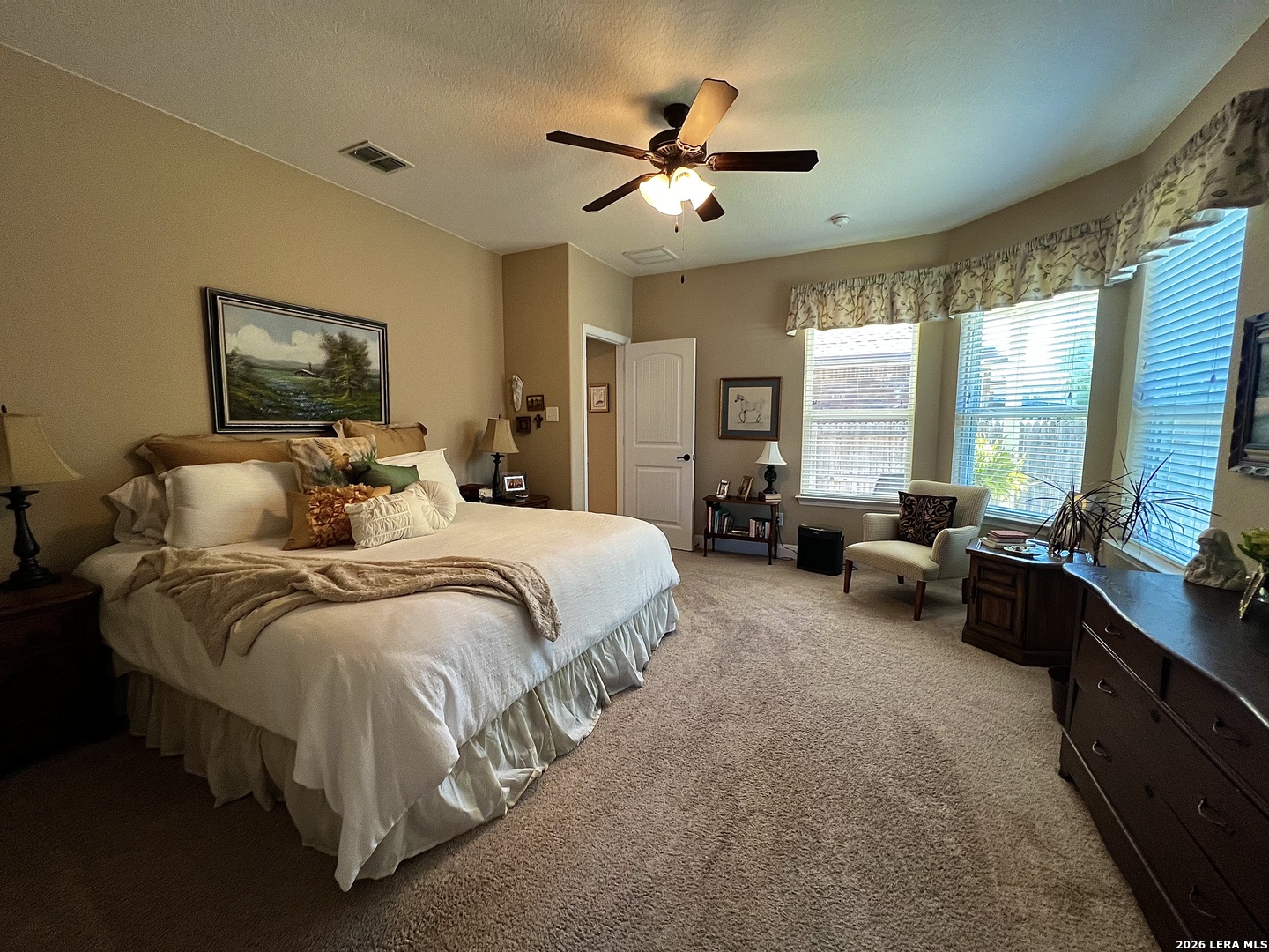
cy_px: 476
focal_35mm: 13
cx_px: 634
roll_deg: -0.1
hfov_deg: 106.2
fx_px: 477
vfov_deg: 89.9
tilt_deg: -5.2
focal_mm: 1.57
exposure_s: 1/120
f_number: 1.8
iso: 250
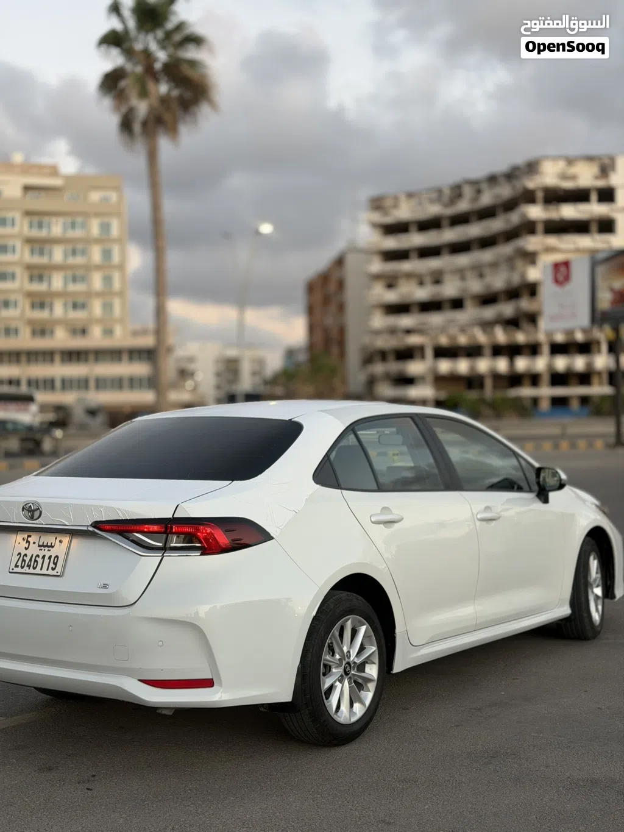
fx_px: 1154
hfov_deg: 30.3
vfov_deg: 39.7
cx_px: 312
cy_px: 416
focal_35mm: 48
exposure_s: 1/121
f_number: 1.78
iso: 50
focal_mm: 6.76
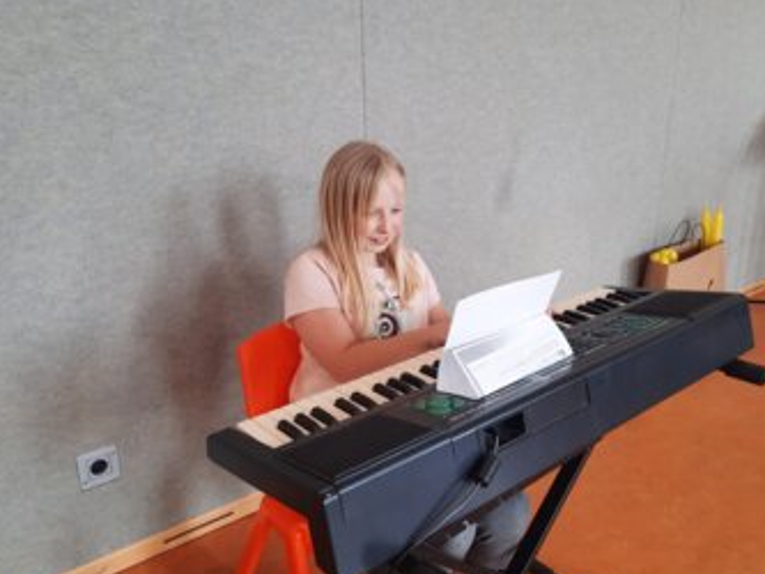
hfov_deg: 59.9
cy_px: 287
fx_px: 663
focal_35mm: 30
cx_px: 351
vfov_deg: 46.8
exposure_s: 1/60
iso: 200
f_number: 2
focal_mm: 4.6
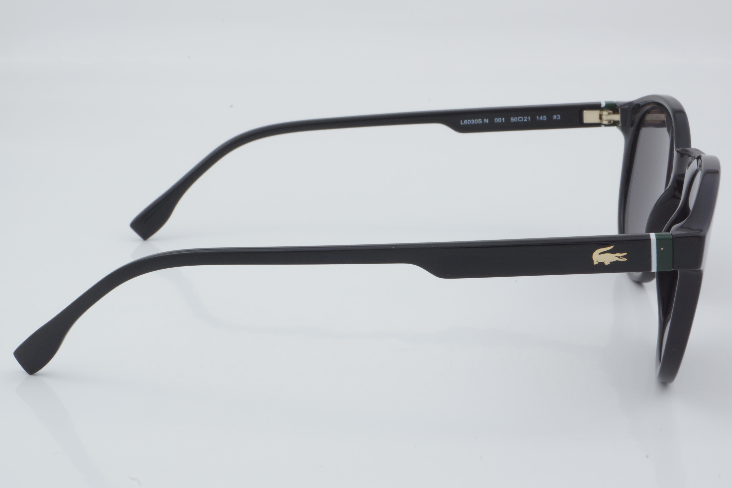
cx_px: 366
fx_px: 1525
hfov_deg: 27.0
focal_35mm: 75
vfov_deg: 18.2
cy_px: 244
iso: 100
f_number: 32
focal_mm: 50
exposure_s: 1/3
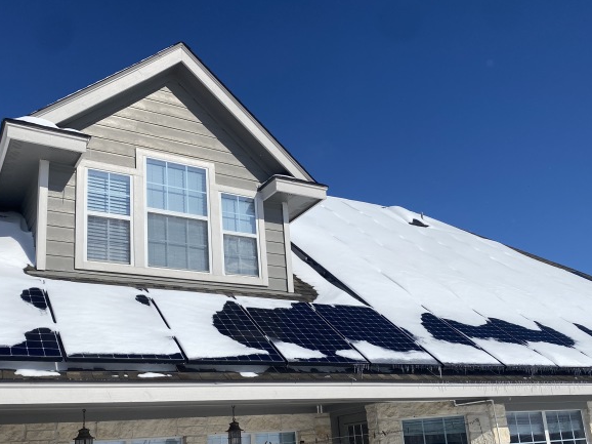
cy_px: 296
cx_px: 300
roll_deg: +4.7
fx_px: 615
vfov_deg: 39.2
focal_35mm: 36
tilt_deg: +14.4
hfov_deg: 51.4
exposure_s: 1/10417
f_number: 1.8
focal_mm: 4.25
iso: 32
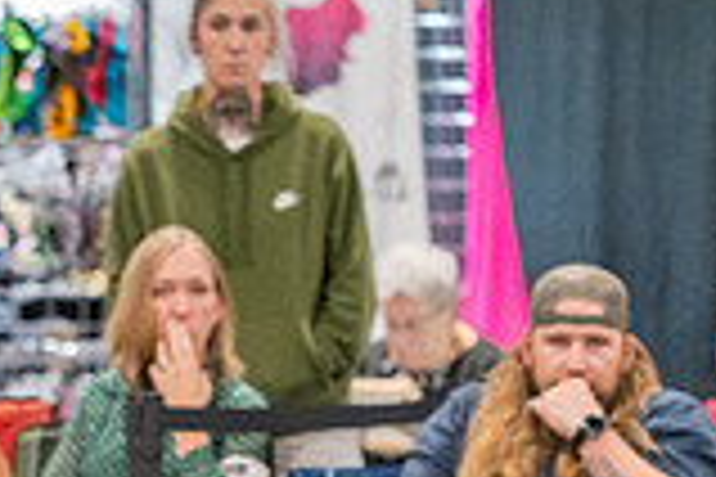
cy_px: 412
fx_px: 14538
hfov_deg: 2.8
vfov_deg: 1.9
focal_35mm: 731
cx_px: -180
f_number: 2.8
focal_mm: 200
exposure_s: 1/250
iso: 6400
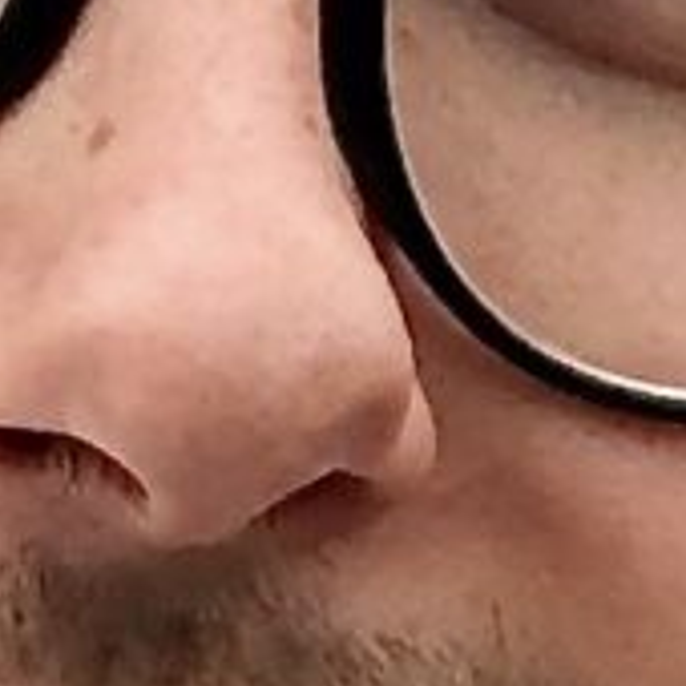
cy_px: 16
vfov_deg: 10.2
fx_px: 3812
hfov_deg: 10.1
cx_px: -133
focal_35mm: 170
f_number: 2.2
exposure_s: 1/164
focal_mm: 2.87
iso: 20
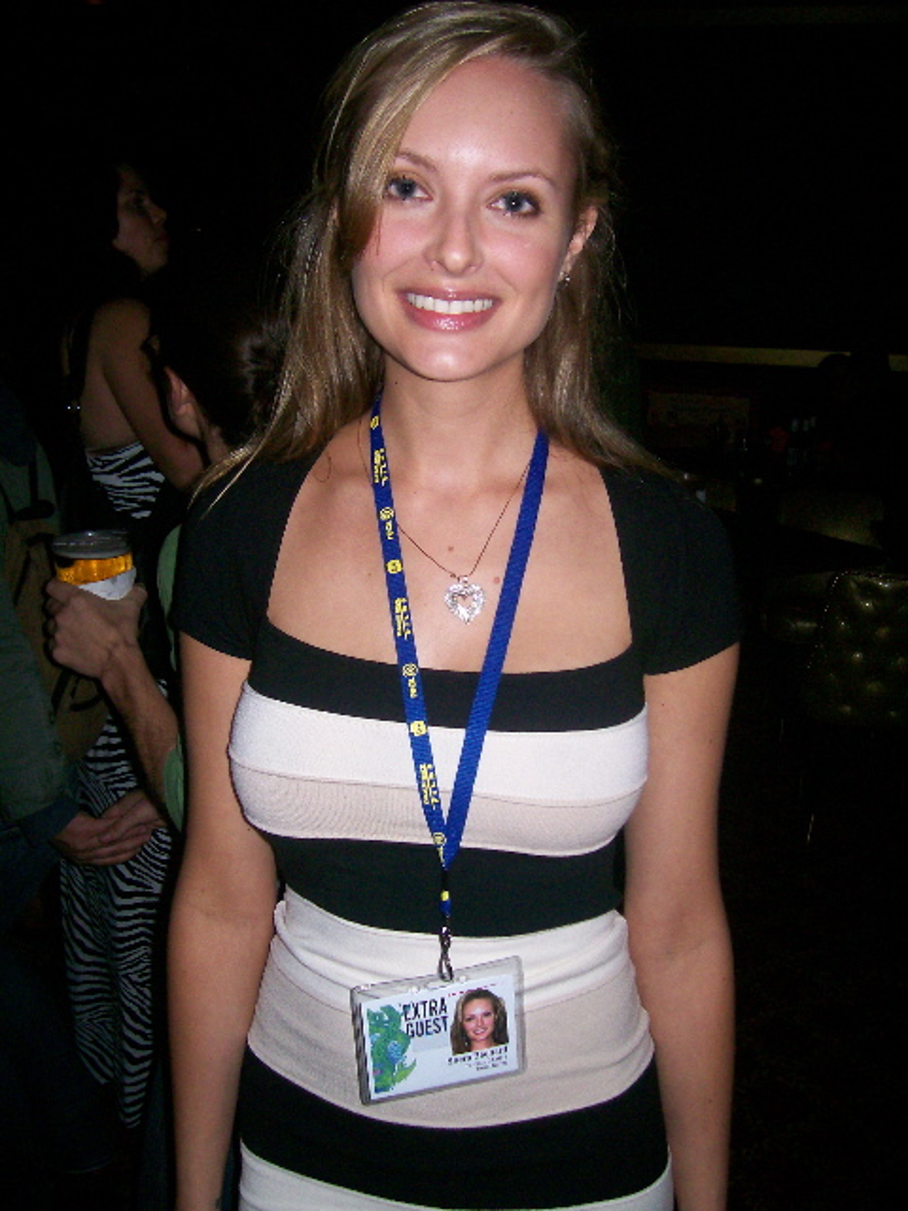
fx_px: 1224
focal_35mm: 35
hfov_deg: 40.7
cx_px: 454
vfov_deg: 52.6
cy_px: 606
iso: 200
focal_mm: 5.8
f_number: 2.8
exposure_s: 1/64
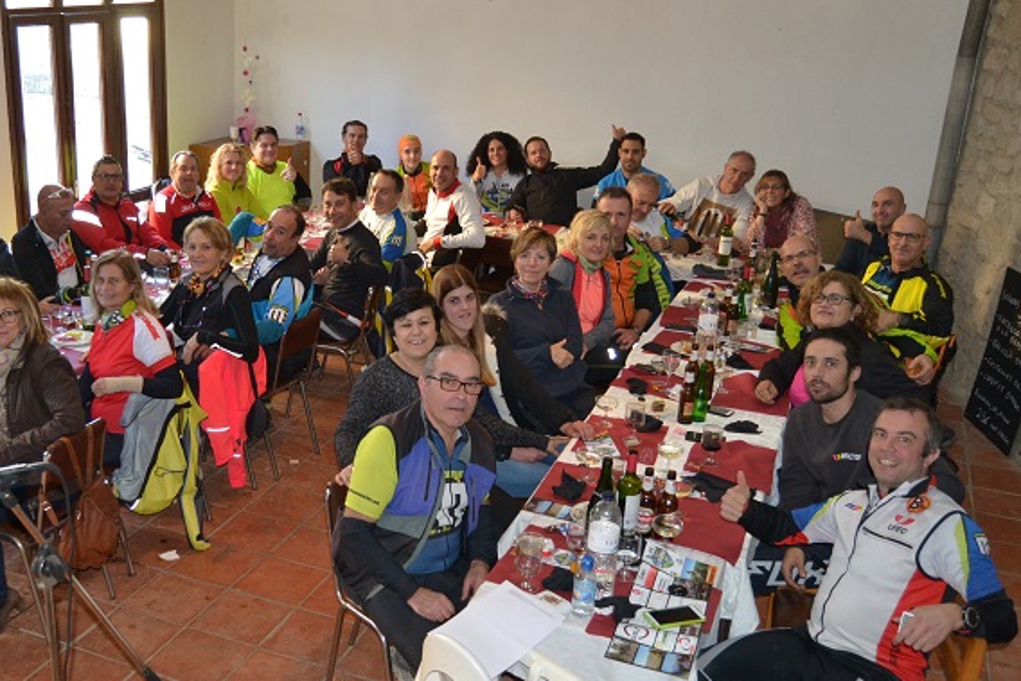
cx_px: 342
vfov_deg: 35.1
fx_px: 1078
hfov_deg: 49.8
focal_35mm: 38
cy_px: 366
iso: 800
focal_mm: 18
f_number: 3.5
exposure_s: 1/60
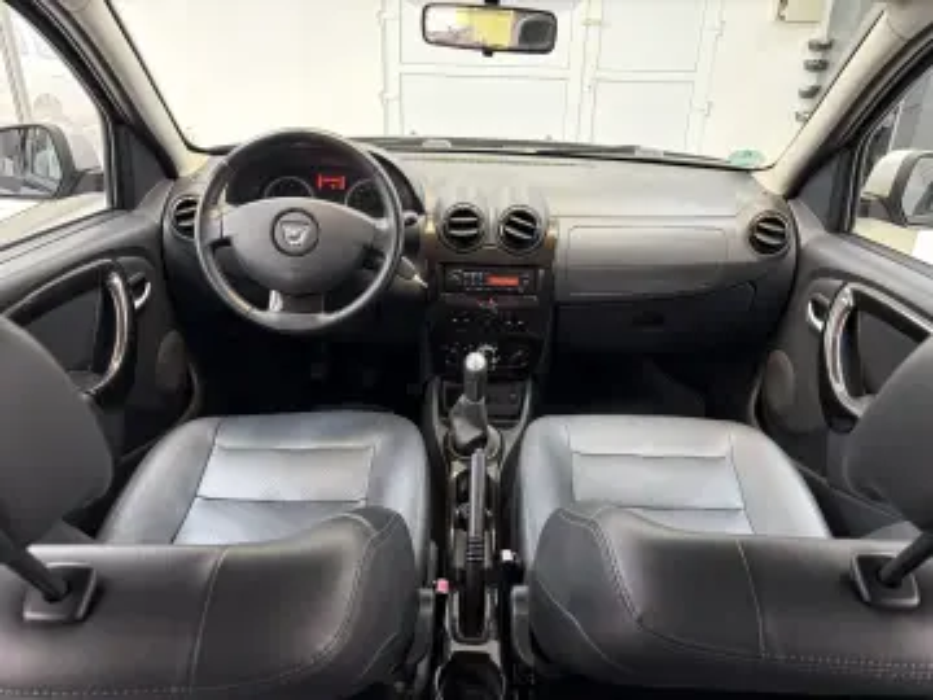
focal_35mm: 26
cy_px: 350
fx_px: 701
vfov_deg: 53.1
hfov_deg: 67.3
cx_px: 466
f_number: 1.6
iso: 160
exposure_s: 1/50
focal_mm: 5.96
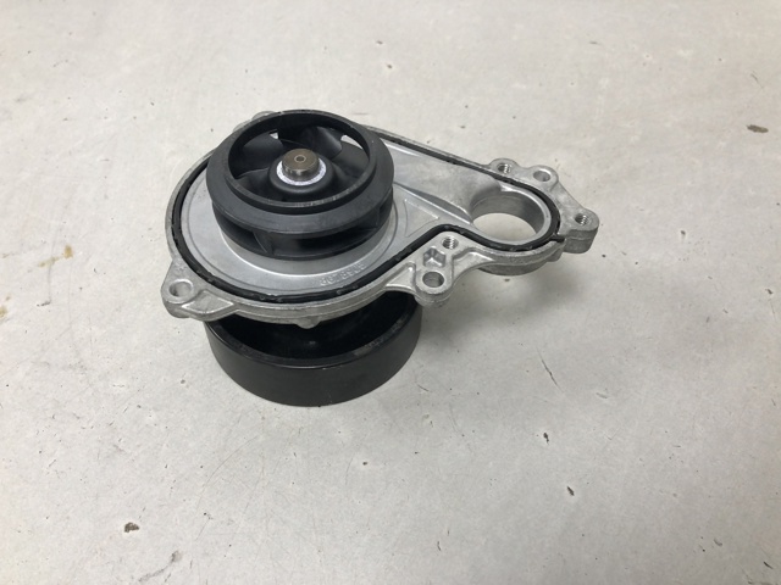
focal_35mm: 28
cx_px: 390
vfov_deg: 49.7
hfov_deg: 63.4
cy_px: 292
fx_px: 632
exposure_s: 1/25
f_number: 1.8
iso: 40
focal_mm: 4
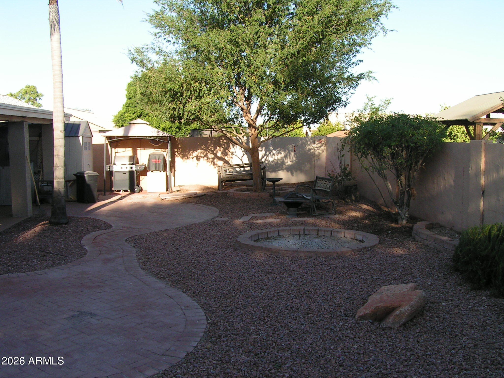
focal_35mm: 38
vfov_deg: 37.7
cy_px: 189
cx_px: 252
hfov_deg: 49.0
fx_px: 553
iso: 50
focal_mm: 5.8
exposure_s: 1/200
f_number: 5.6
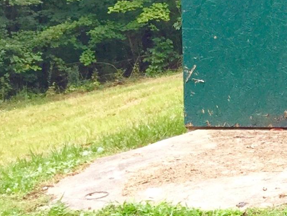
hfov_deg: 13.1
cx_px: 606
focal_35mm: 126
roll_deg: -2.1
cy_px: 54
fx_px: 1045
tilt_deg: -4.5
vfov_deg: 11.7
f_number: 2.2
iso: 32
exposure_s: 1/120
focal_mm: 4.15
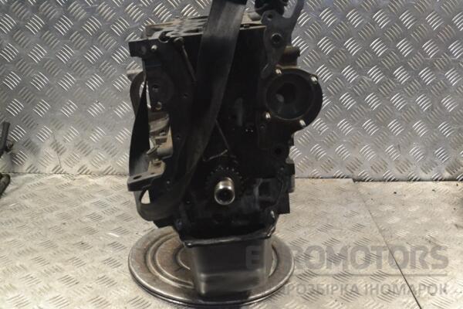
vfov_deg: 28.1
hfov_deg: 41.1
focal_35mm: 48
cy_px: 154
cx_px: 232
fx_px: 617
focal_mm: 32
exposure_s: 1/200
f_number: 9
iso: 3200
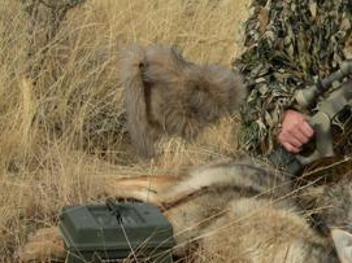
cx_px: 329
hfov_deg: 17.6
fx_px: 1118
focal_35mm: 110
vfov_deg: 13.4
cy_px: 75
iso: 50
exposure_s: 1/401
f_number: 5.4
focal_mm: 10.6
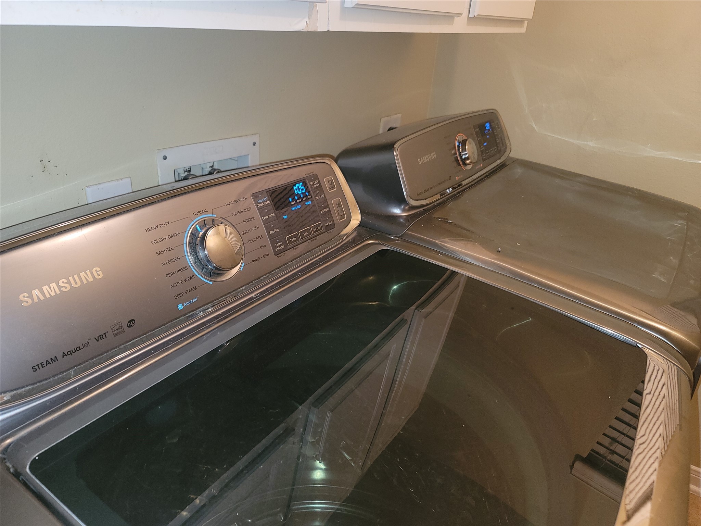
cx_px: 350
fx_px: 506
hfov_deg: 69.4
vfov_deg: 54.9
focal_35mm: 25
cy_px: 263
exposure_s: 1/24
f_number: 1.8
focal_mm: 7
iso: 100
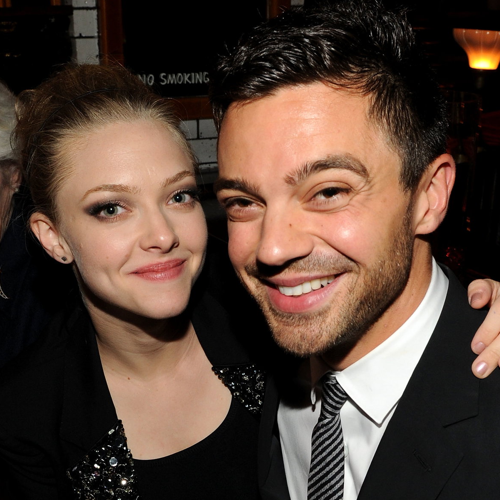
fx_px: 556
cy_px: 338
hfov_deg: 48.4
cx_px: 247
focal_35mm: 34
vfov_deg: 47.6
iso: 1000
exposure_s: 1/15
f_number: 10
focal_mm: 26
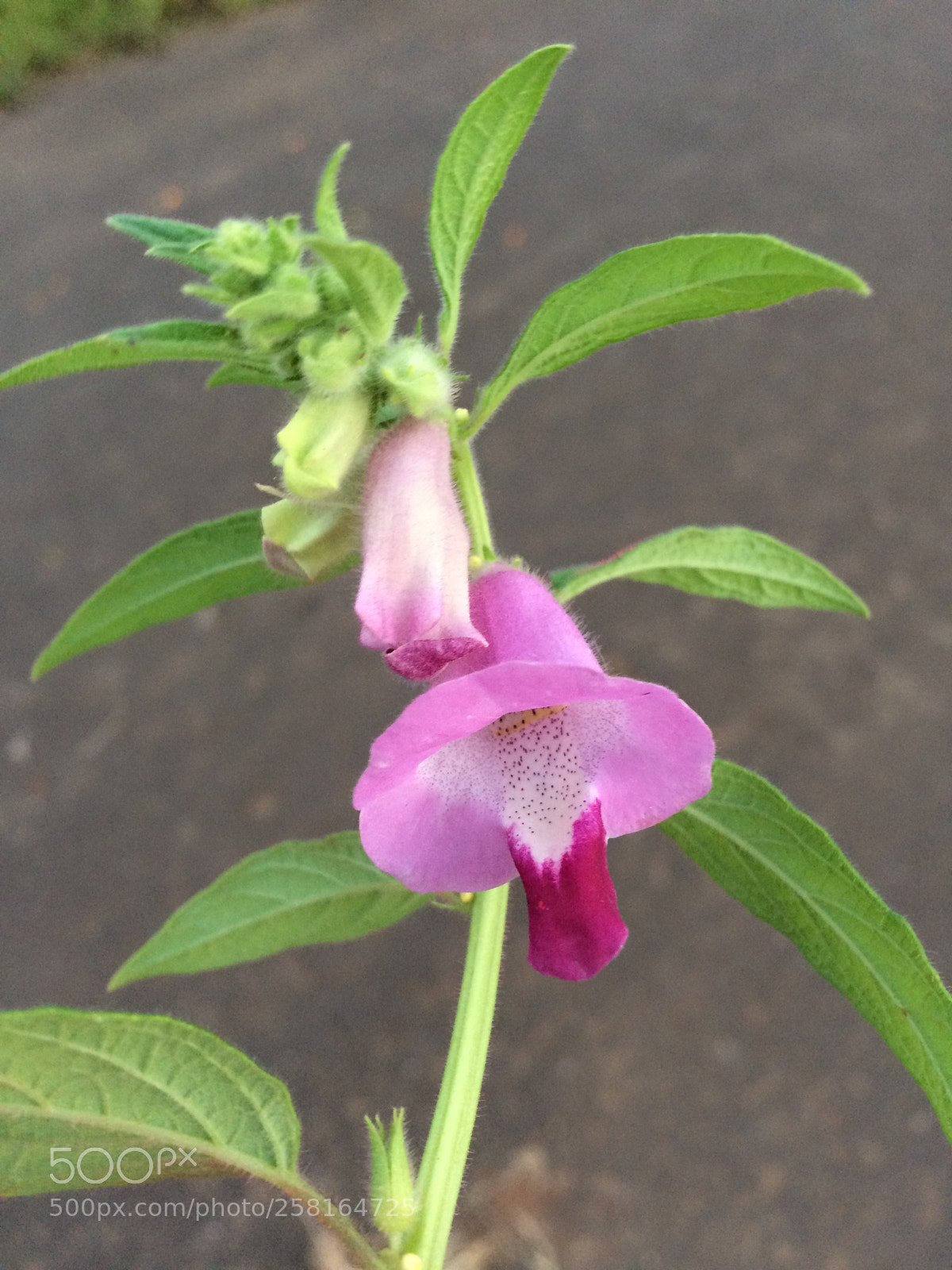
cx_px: 476
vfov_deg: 61.7
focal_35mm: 29
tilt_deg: -52.9
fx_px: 1063
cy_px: 635
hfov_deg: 48.2
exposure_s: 1/33
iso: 80
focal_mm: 4.15
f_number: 2.2
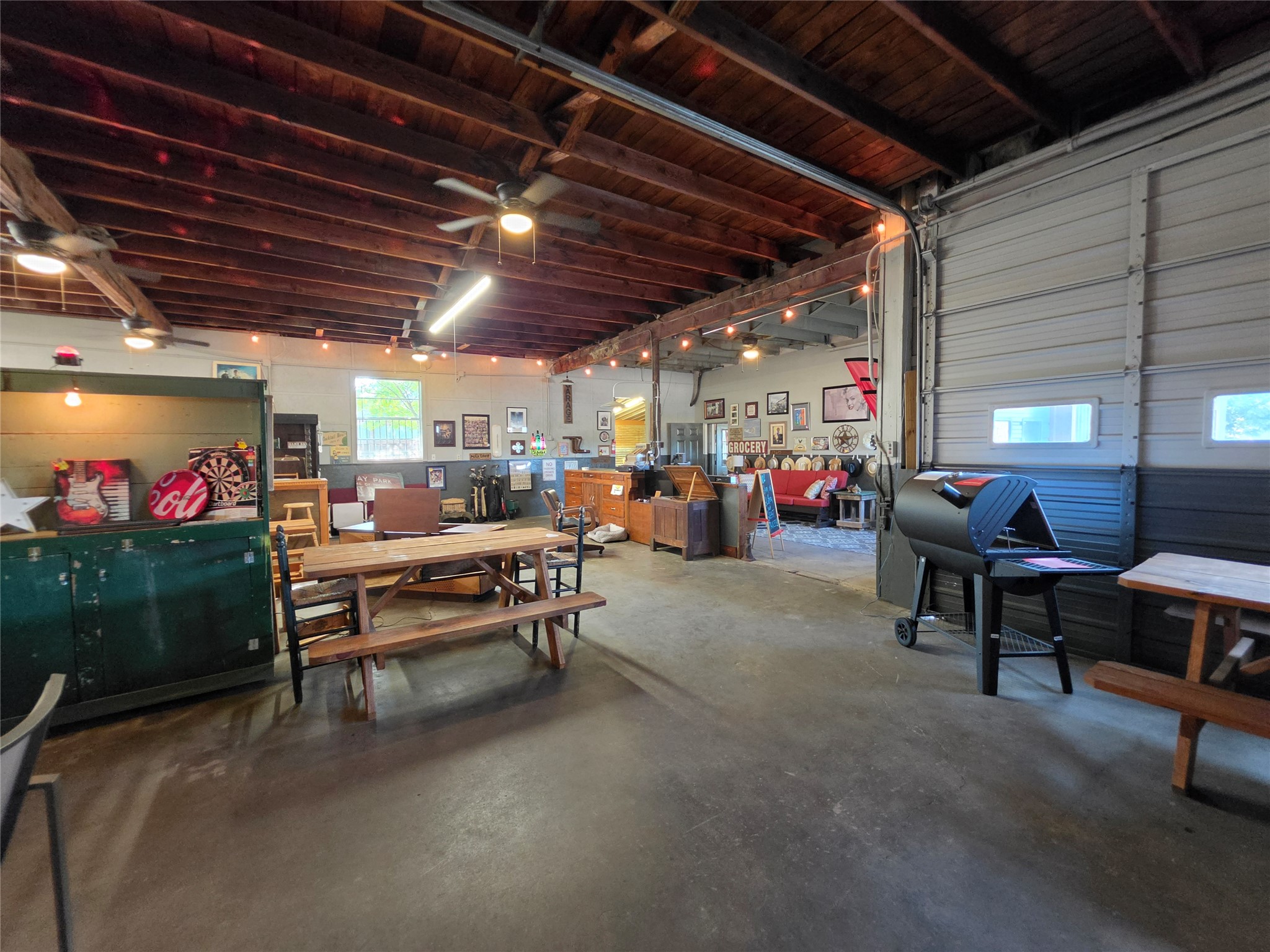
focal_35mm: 13
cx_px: 635
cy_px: 476
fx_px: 477
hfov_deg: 106.2
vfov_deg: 89.9
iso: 640
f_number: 1.9
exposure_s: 1/60
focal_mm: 2.2
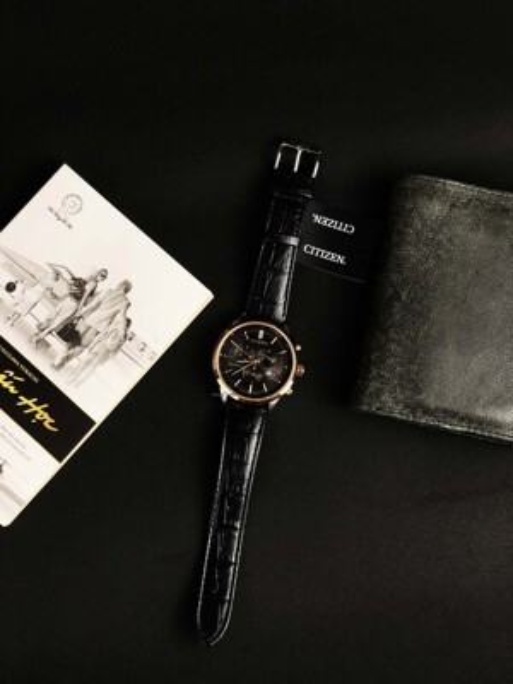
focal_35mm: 52
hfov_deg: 28.0
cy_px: 342
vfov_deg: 36.8
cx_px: 256
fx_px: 1028
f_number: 2.4
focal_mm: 6
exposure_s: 1/50
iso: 80
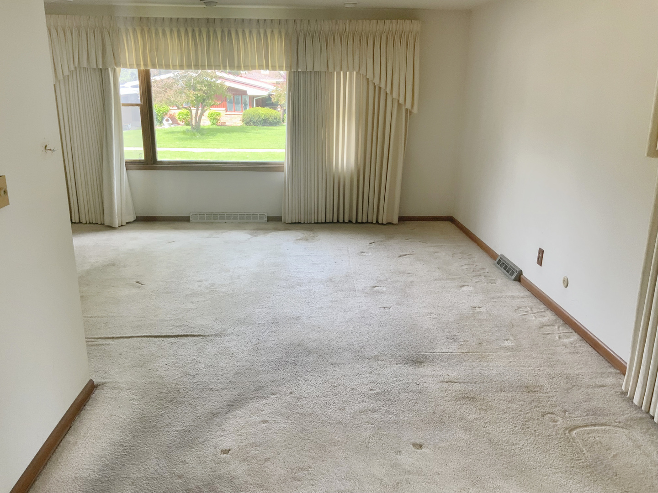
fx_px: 551
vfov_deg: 48.2
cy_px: 246
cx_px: 329
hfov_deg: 61.7
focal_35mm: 29
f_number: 1.8
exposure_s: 1/122
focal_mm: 3
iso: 50
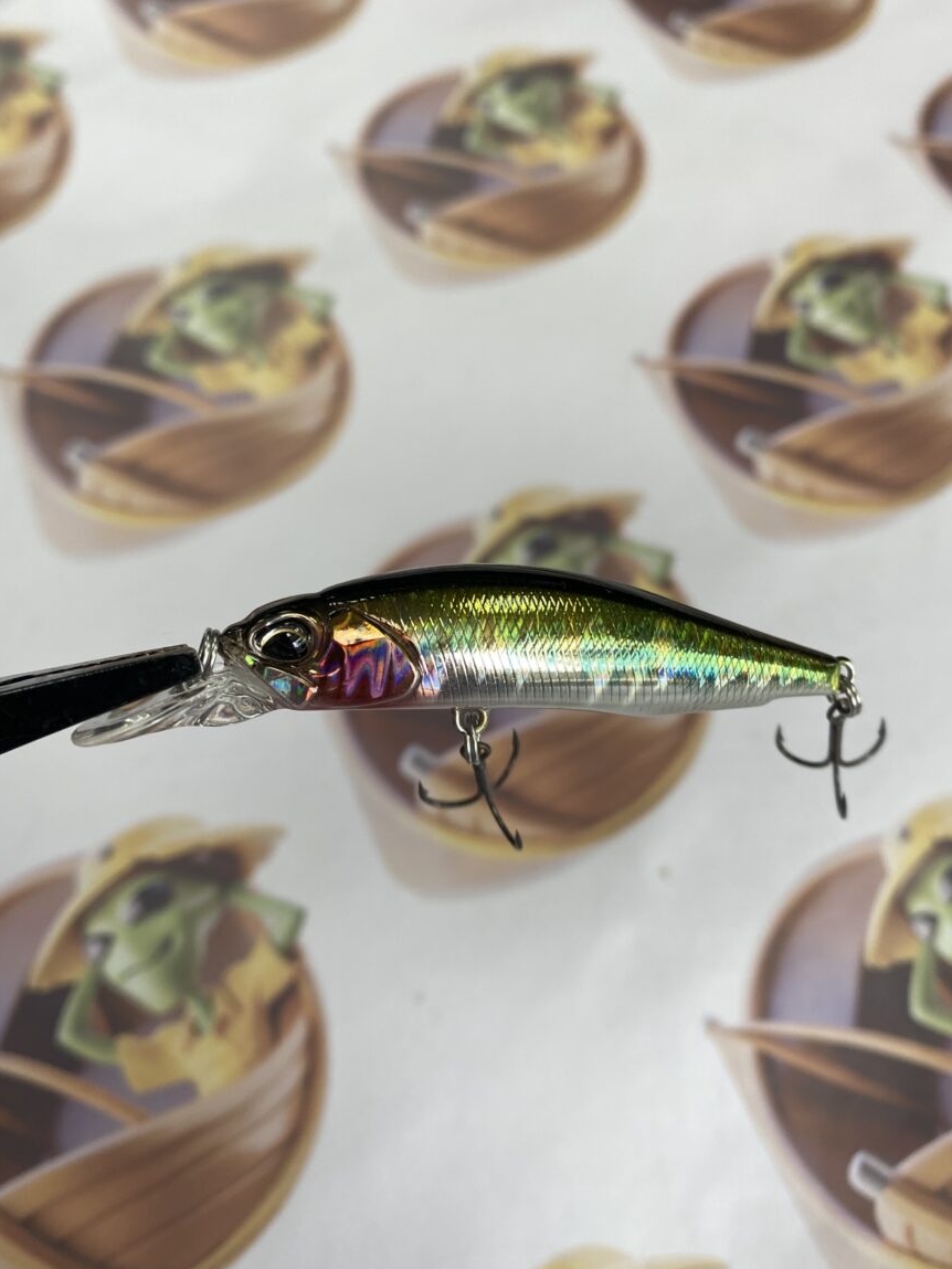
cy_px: 664
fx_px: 1063
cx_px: 461
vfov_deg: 61.6
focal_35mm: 29
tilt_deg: -62.5
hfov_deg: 48.2
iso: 80
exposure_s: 1/120
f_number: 1.8
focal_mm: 4.25
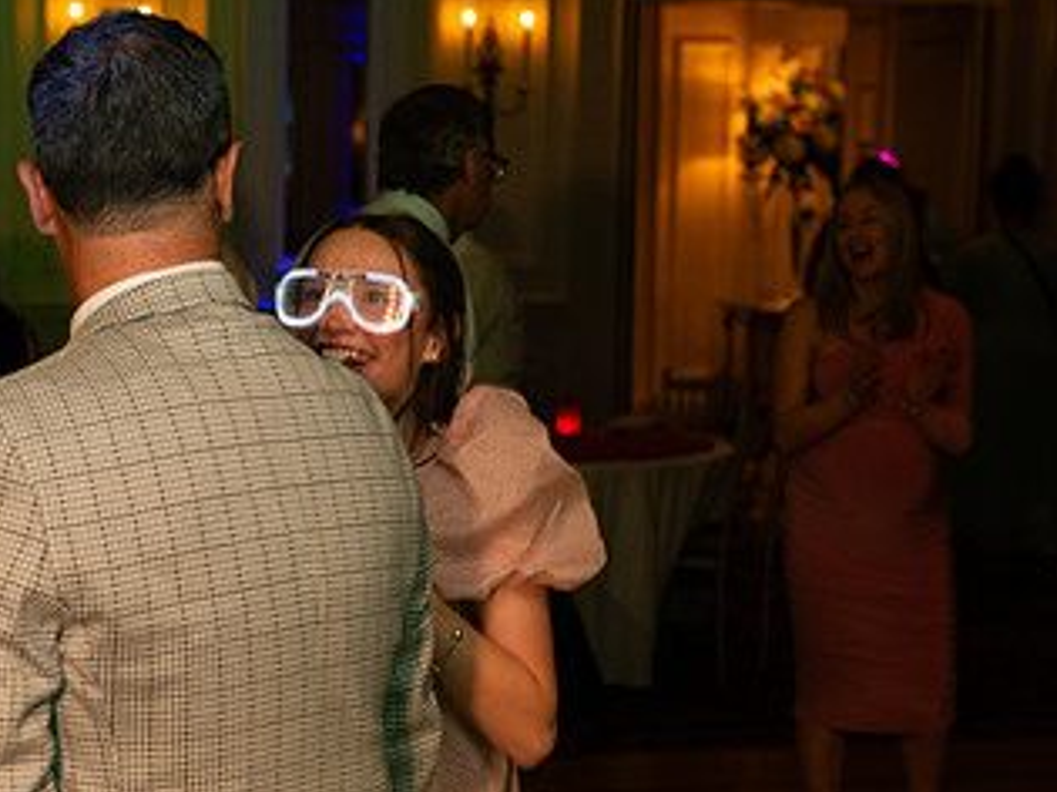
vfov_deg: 16.0
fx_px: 2808
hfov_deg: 21.0
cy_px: 448
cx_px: 158
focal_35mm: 92
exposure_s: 1/160
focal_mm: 52
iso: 640
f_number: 3.5
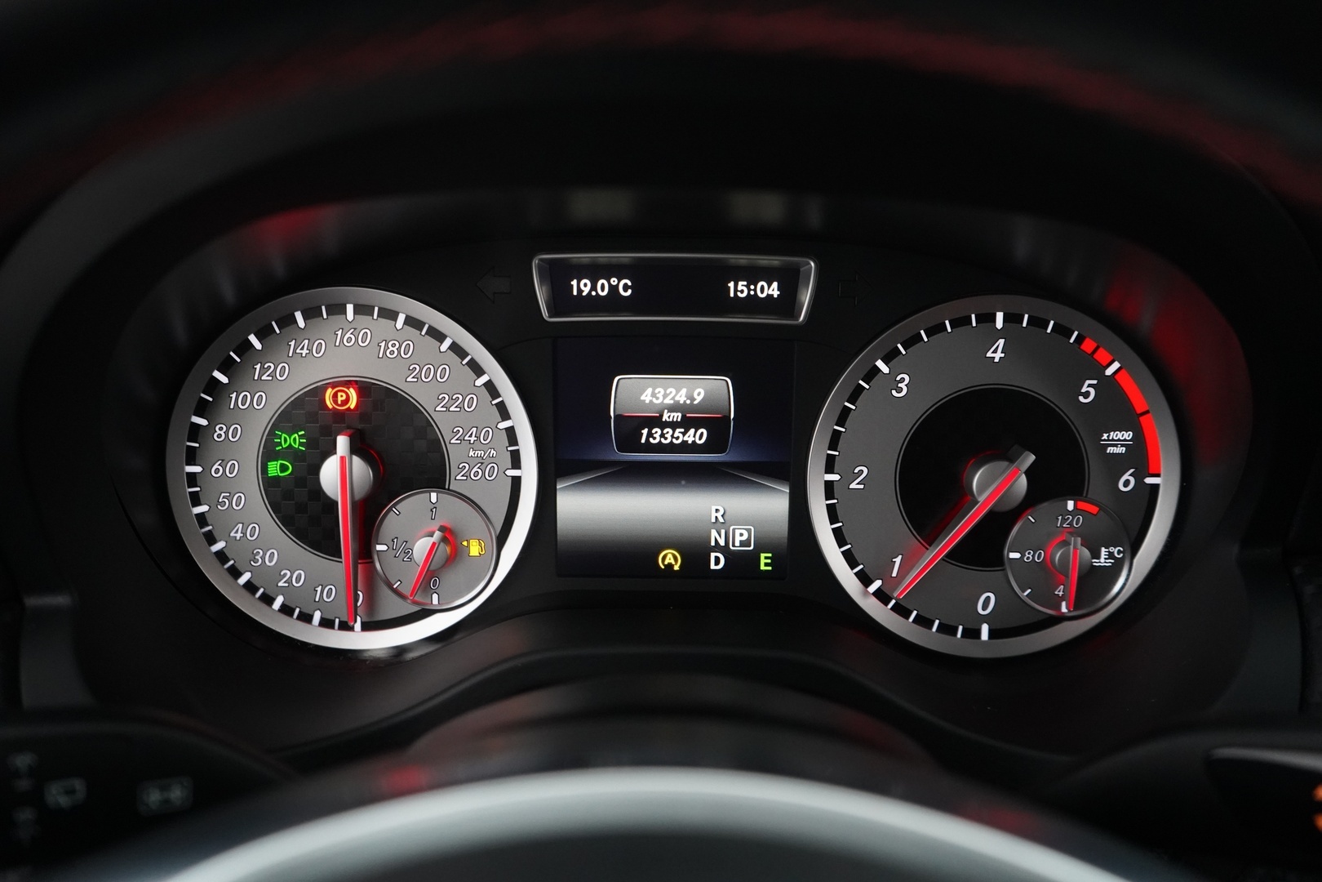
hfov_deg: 57.2
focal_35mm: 33
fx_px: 1212
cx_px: 661
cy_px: 441
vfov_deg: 40.0
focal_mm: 33
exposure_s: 1/40
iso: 5000
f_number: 4.5
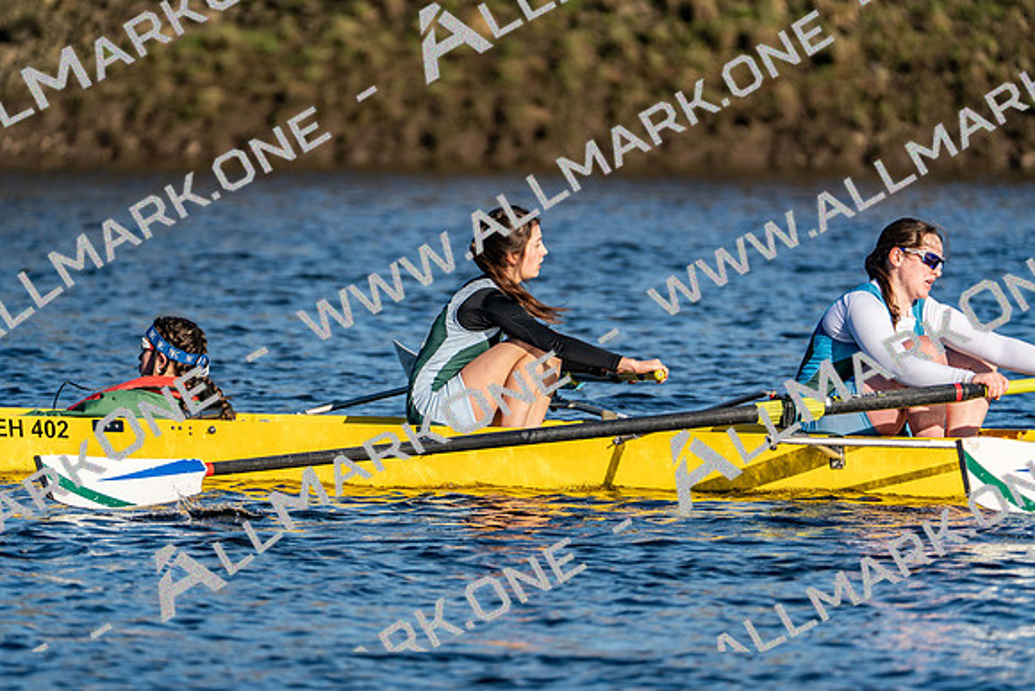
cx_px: 518
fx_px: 10496
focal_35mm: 365
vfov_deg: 3.8
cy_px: 346
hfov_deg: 5.6
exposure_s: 1/2000
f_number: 6.3
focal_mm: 365
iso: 320
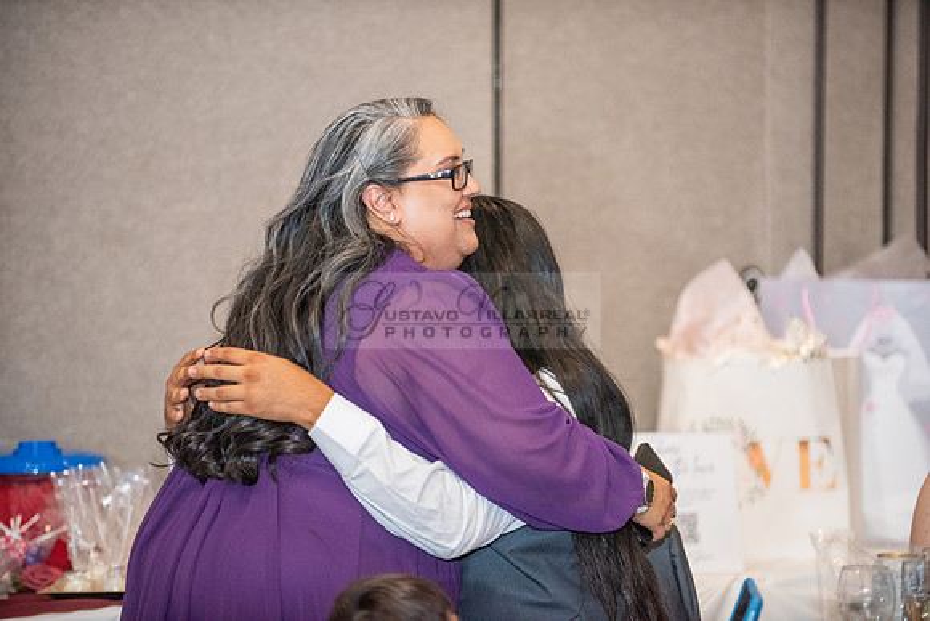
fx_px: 4134
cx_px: 465
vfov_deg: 8.6
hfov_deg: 12.8
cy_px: 310
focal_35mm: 160
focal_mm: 160
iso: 3200
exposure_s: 1/250
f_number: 2.8
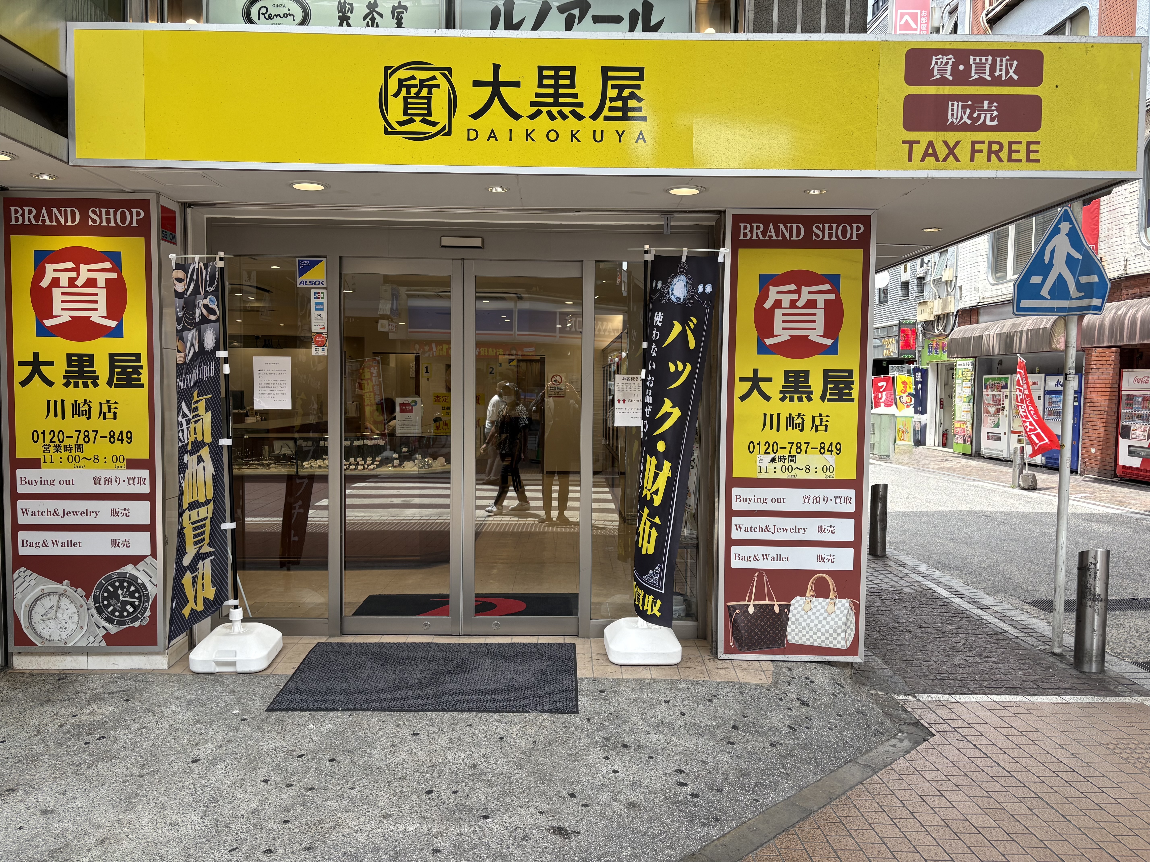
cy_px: 431
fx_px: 864
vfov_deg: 53.1
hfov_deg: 67.3
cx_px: 575
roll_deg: +0.1
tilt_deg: -3.6
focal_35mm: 26
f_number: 1.6
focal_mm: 5.96
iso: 50
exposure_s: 1/352
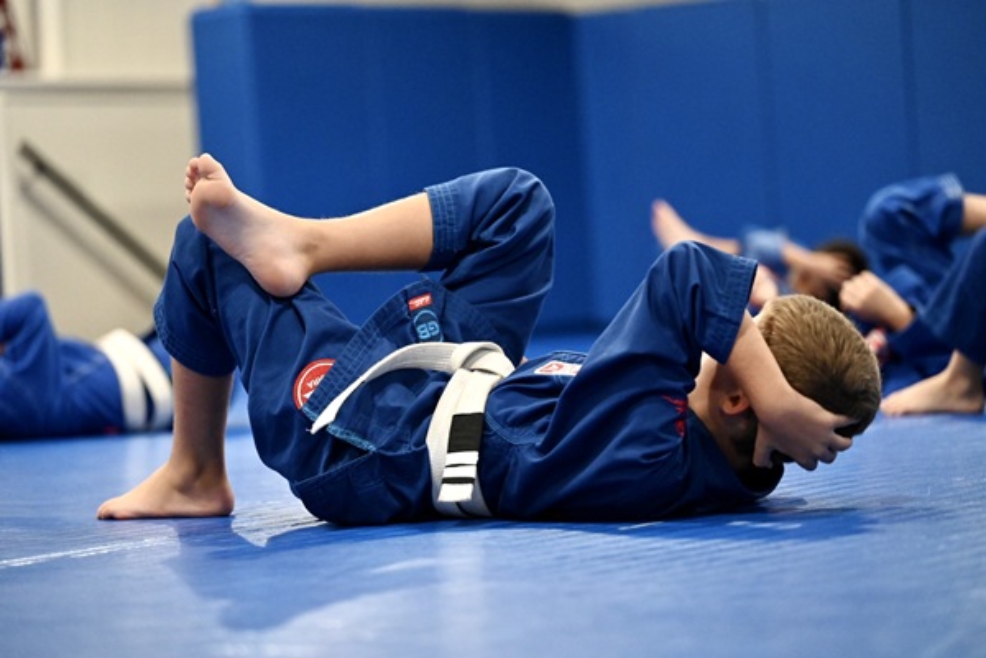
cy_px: 329
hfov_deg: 17.1
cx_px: 493
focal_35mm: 120
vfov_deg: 11.4
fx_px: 3286
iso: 8000
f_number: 2.8
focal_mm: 120
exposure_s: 1/500
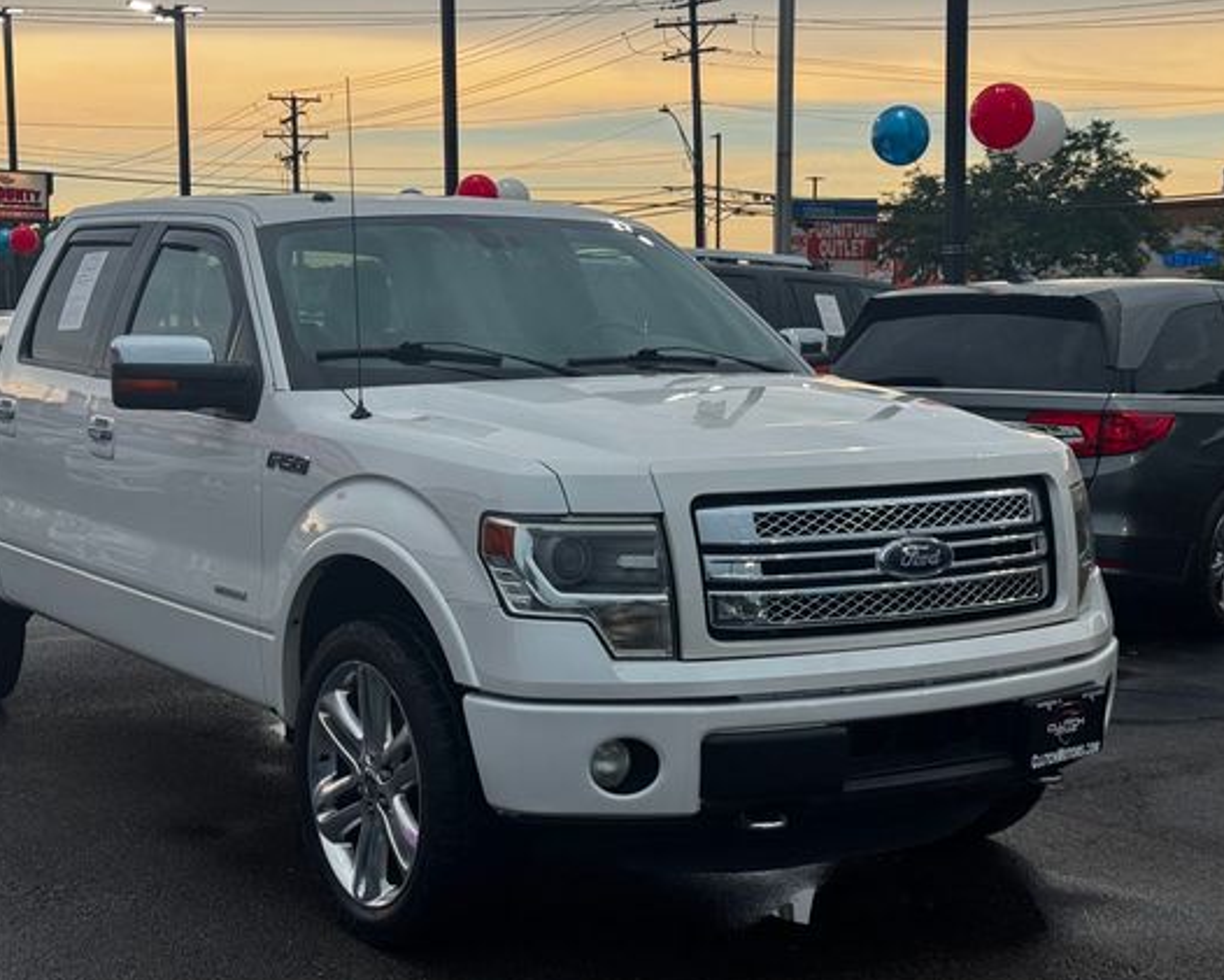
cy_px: 493
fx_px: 2065
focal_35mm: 57
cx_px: 542
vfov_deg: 26.7
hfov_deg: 33.0
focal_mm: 6.76
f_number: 1.78
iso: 64
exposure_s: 1/707
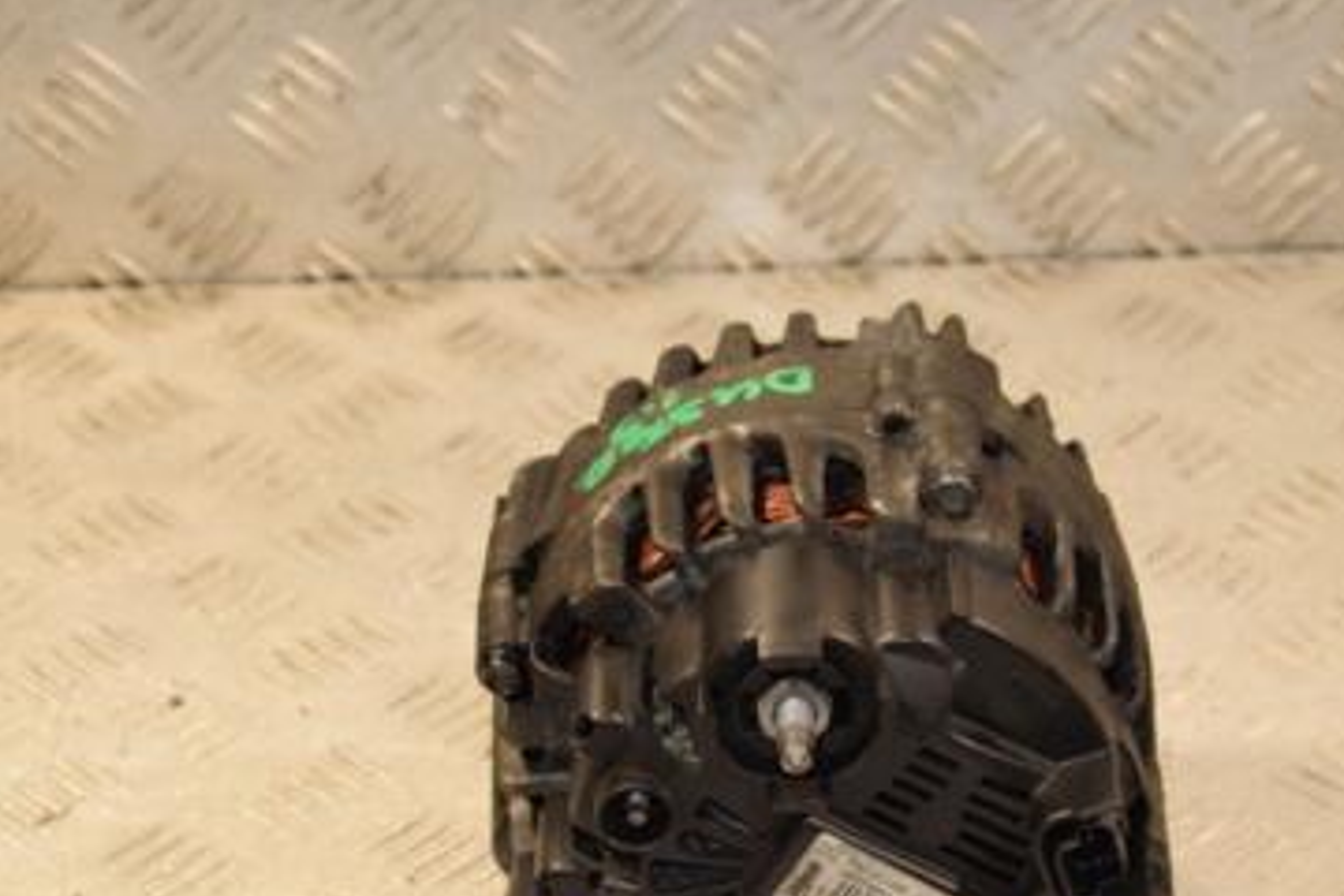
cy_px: 612
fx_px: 4480
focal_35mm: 120
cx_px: 818
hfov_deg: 17.0
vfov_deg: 11.4
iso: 800
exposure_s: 1/200
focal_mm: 48
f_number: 6.3
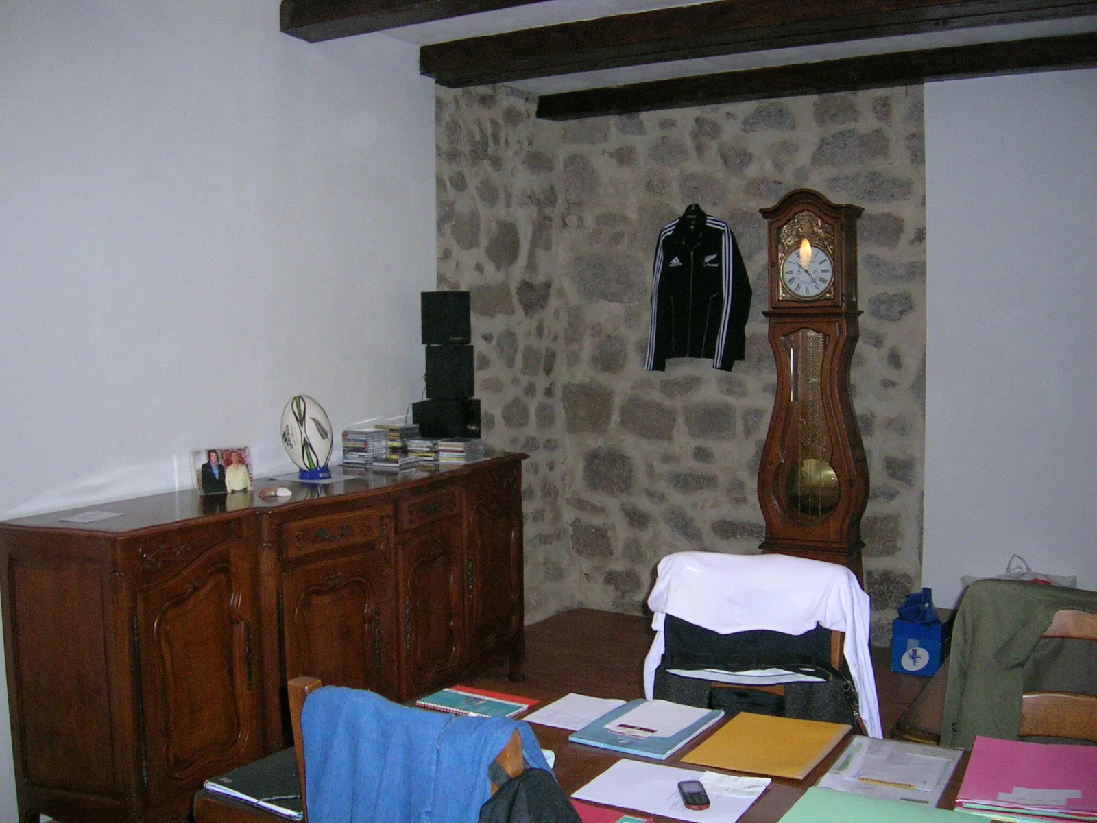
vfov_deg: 40.7
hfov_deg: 52.6
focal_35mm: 35
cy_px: 412
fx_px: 1109
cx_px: 548
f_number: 2.8
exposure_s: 1/60.1
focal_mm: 5.4
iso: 200
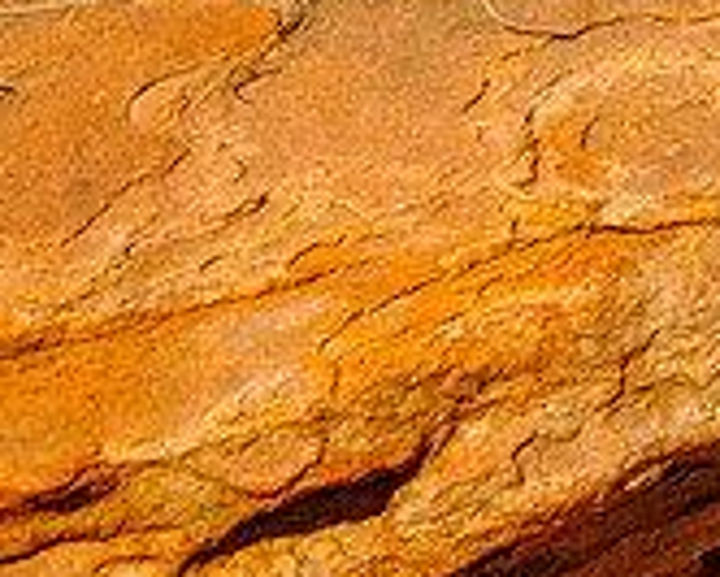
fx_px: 3028
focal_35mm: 142
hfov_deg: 12.6
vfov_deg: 10.6
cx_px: 1213
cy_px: -176
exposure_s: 1/4400
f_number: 4
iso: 200
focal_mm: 24
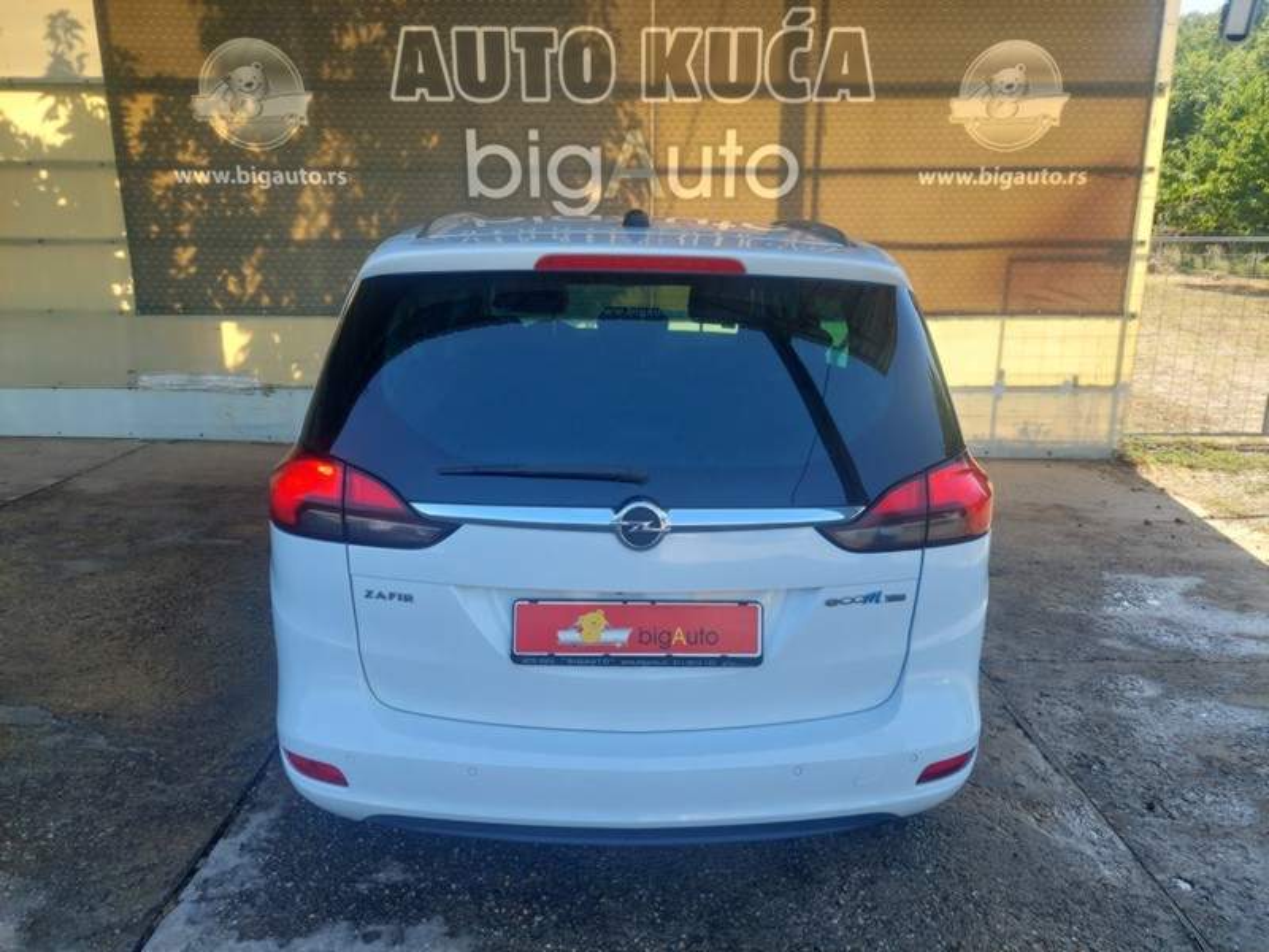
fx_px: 916
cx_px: 634
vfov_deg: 54.9
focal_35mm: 25
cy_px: 476
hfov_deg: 69.4
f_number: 1.8
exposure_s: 1/295
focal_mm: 5.23
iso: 40
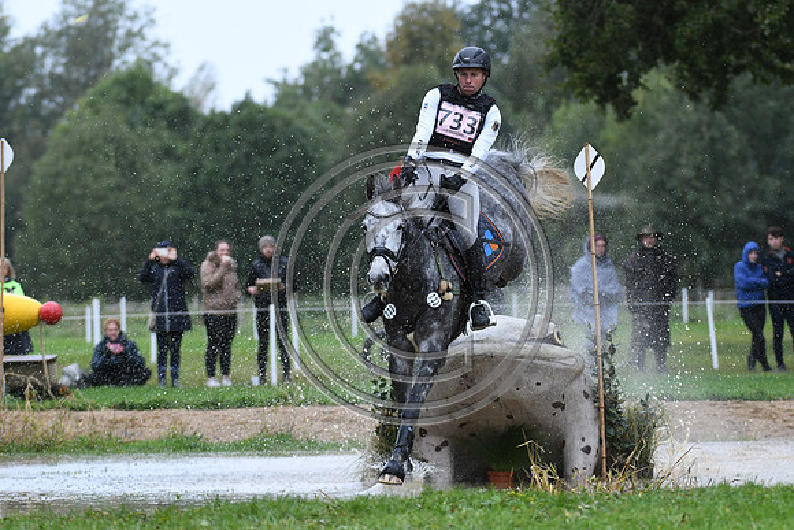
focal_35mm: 300
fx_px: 6618
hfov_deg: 6.9
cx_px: 397
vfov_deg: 4.6
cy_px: 265
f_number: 4.5
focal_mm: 200
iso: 1100
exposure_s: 1/1250
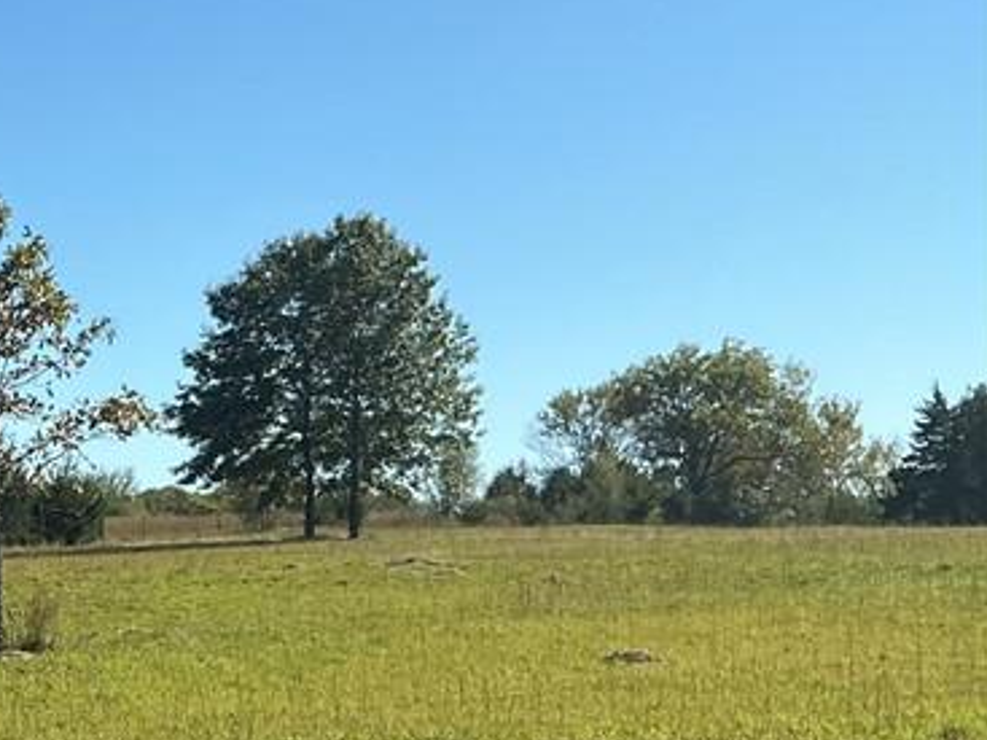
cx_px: -385
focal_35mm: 81
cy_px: 498
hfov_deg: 21.3
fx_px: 2309
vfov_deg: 18.1
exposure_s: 1/1451
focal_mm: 3
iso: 25
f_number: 1.8
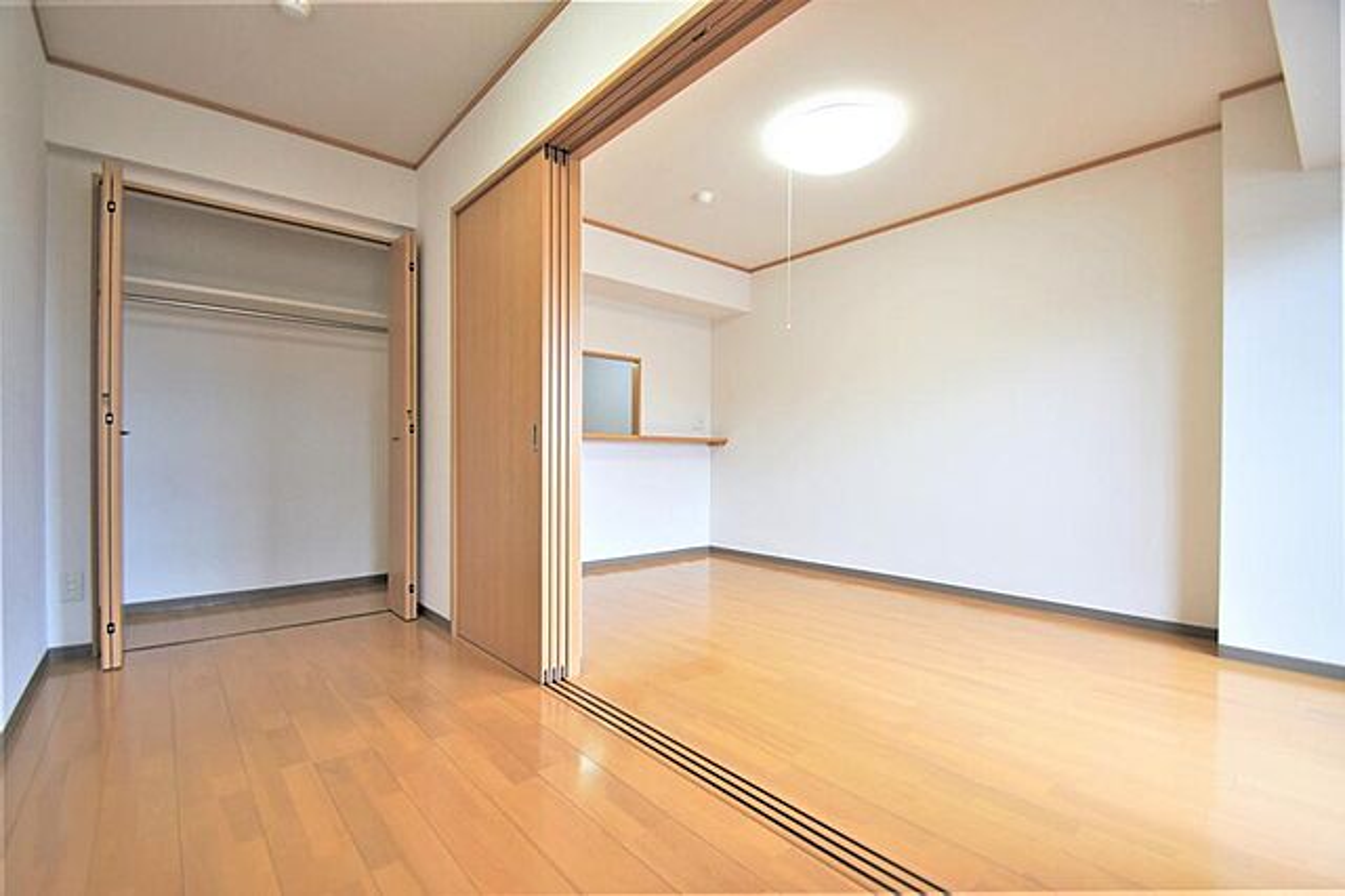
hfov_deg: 100.4
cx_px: 672
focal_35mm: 15
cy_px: 448
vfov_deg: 77.3
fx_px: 560
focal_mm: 10
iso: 100
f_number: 4
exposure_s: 1/30
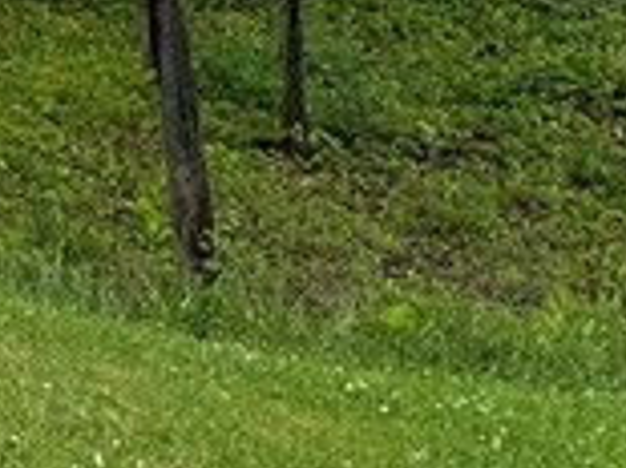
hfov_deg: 11.5
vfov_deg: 8.8
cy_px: -496
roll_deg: +1.9
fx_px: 2873
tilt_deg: -4.1
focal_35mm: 159
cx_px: -517
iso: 80
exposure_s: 1/2732
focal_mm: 6.86
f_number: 1.78
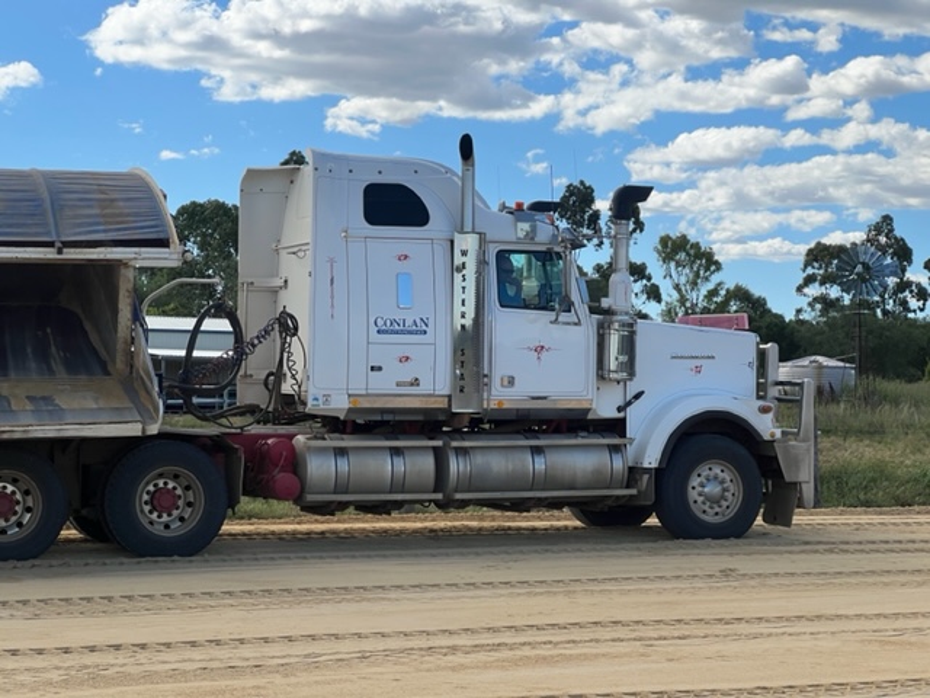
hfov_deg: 25.3
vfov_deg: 19.1
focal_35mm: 77
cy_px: 349
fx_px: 2069
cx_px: 465
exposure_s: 1/1074
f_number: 2.8
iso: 32
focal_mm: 9
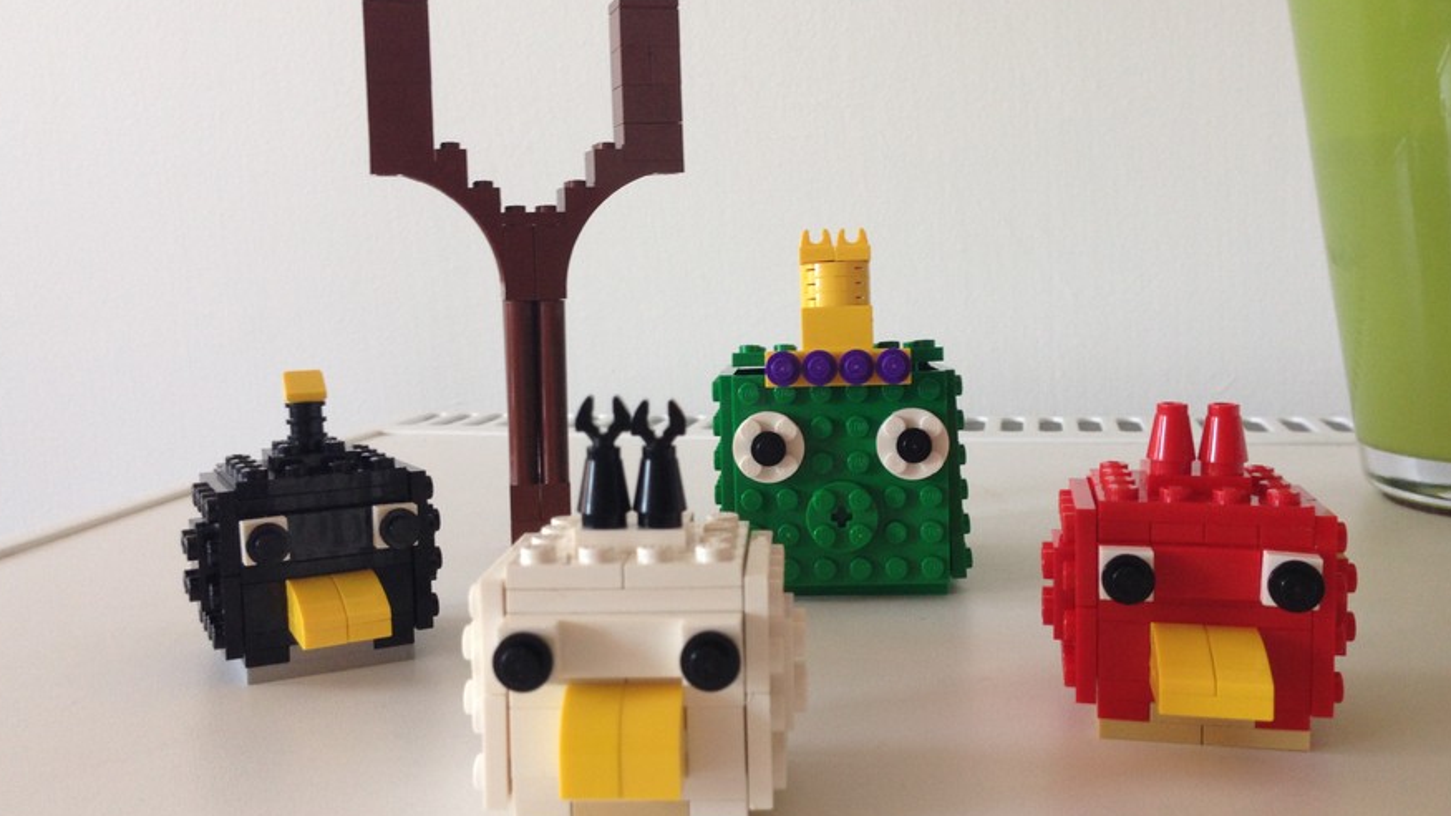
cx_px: 721
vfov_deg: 32.0
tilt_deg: -7.3
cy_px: 386
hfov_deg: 54.0
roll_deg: -0.4
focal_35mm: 37
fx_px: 1423
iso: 64
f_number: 2.4
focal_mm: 4.12
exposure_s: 1/20
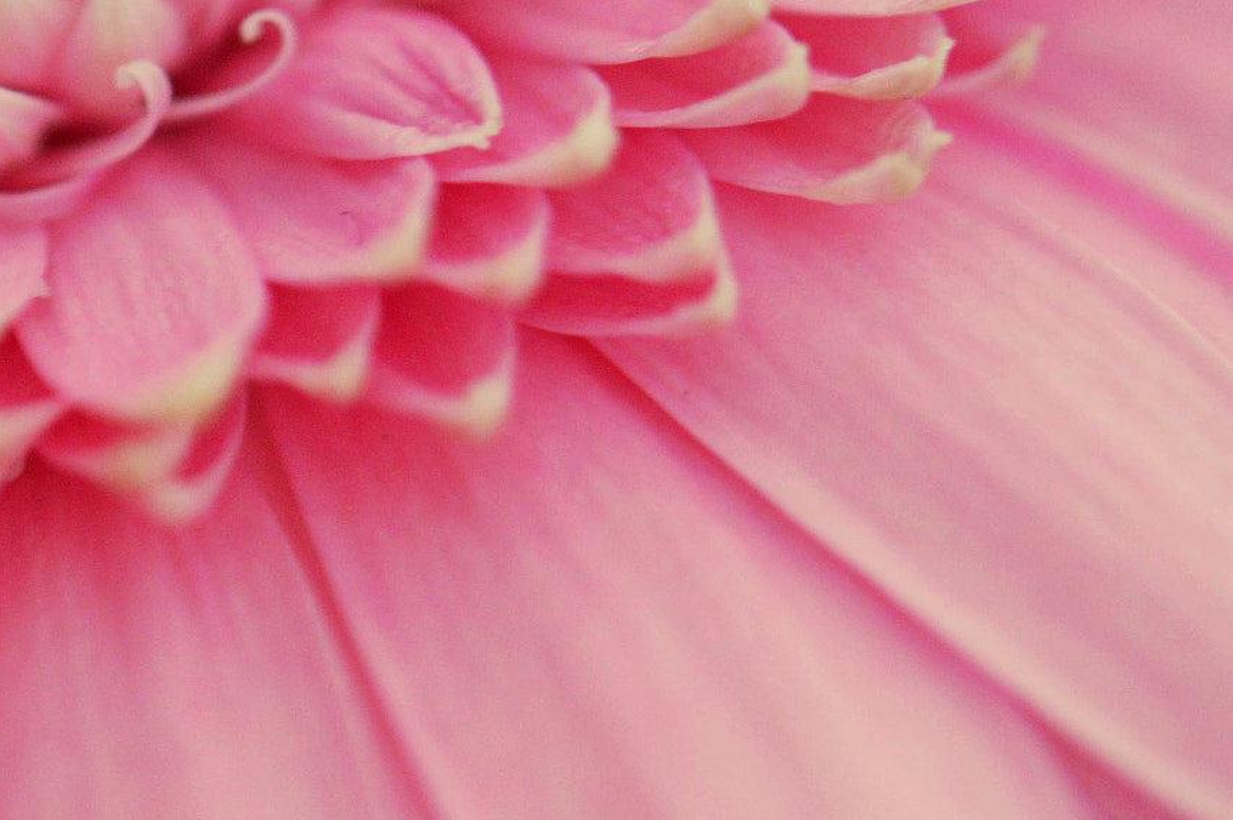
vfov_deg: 6.4
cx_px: 14
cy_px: 561
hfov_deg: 9.6
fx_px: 7325
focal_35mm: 214
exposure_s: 1/60
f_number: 3.3
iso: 800
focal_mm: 60
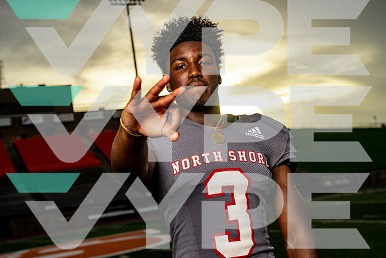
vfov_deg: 23.4
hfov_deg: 34.5
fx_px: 622
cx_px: 190
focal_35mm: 58
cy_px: 124
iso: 200
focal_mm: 54
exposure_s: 1/500
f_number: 5.6
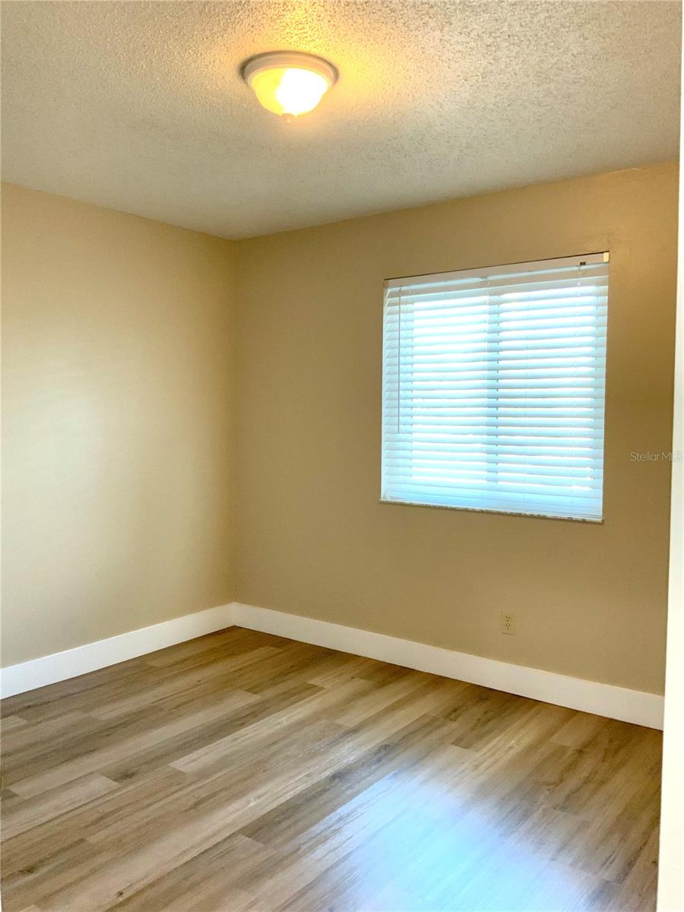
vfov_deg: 61.7
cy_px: 456
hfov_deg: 48.2
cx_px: 342
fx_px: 764
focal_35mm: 29
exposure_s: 1/60
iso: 160
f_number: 1.8
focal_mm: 3
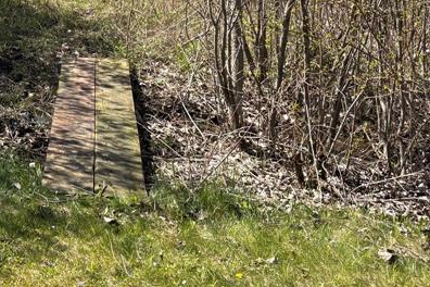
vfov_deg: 18.1
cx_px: -20
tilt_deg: -2.6
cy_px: -89
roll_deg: +0.5
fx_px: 836
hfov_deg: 26.9
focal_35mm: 70
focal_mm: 5.96
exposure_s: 1/2283
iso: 50
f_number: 1.6
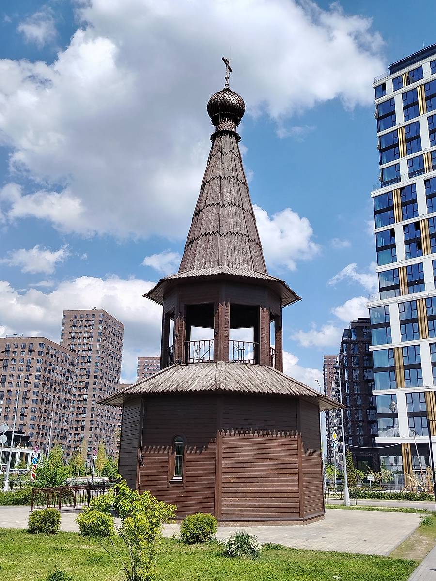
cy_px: 290
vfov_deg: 55.4
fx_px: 554
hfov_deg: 42.9
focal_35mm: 33
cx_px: 218
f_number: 1.75
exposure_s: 1/1089
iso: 100
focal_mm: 5.25
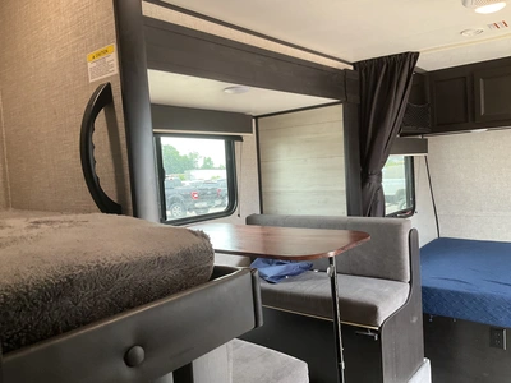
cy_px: 192
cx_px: 256
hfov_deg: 61.7
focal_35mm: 29
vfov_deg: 48.2
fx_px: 428
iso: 64
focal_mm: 3
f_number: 1.8
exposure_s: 1/79
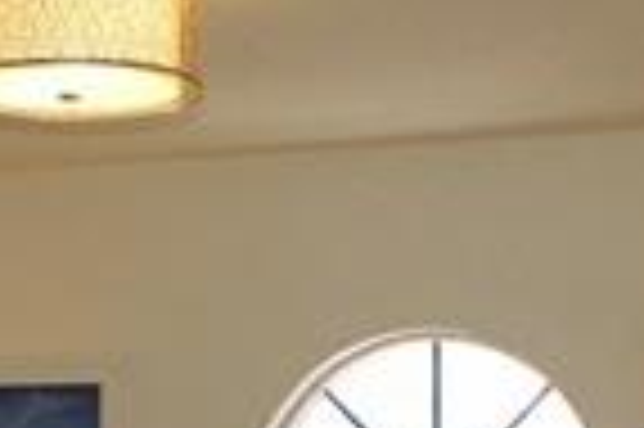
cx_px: -9
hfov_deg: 11.6
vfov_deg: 7.7
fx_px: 3127
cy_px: 660
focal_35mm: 175
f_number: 4.2
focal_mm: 26
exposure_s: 1/60
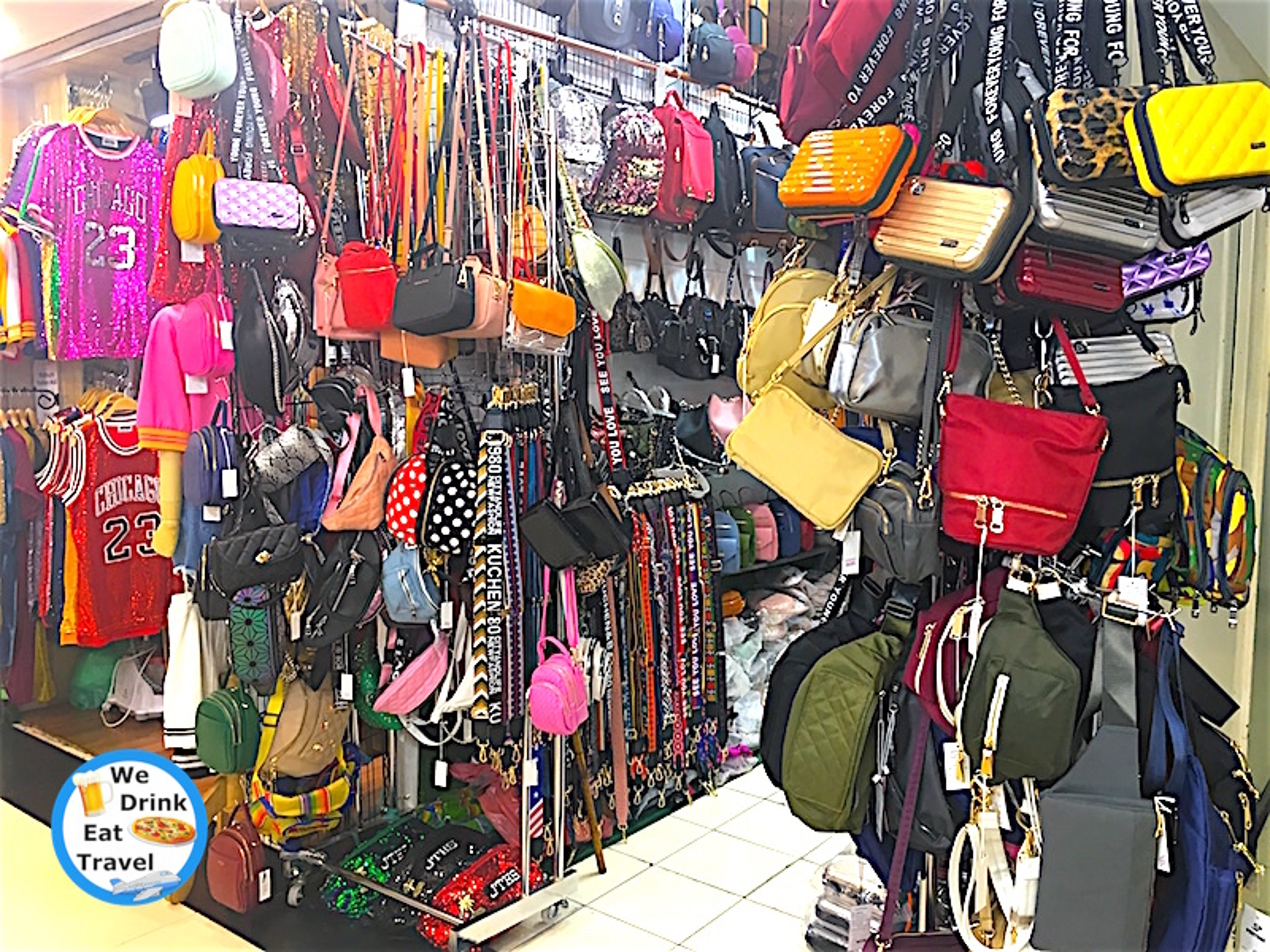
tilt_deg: -3.9
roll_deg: -0.5
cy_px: 476
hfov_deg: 61.7
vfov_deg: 48.2
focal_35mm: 29
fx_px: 1064
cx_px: 635
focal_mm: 4.15
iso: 100
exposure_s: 1/33
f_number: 2.2
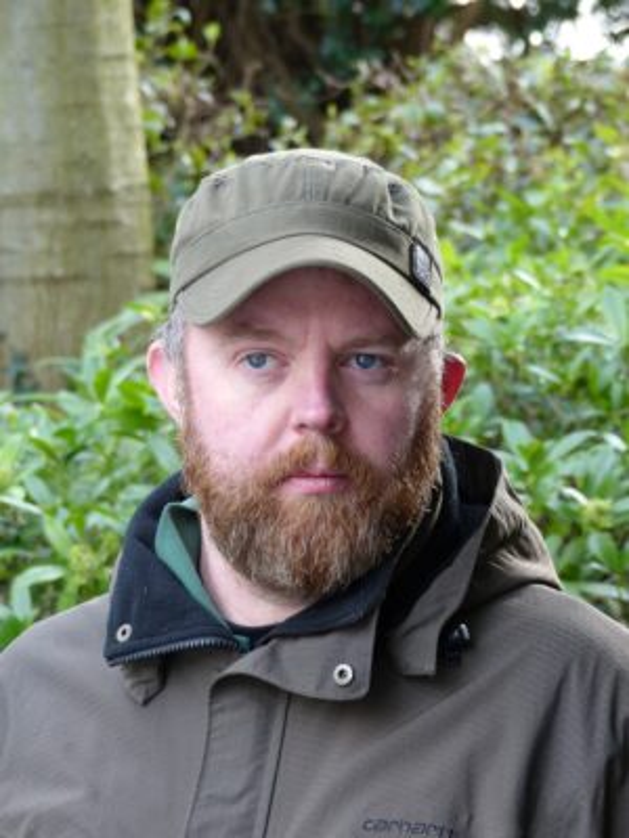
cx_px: 314
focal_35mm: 147
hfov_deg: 10.1
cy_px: 419
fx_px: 3561
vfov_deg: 13.4
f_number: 2.8
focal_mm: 26.5
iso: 100
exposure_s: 1/80
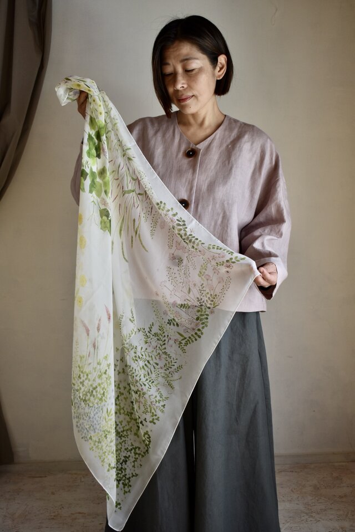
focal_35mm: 44
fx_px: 643
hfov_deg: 30.8
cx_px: 178
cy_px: 266
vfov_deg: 45.0
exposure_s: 1/125
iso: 200
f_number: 4.2
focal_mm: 29
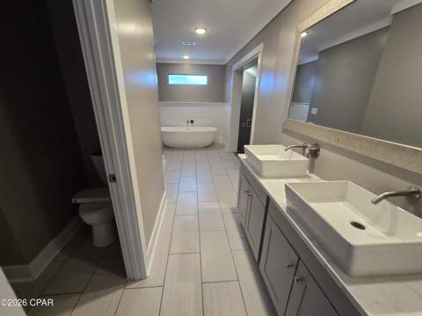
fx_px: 158
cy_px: 158
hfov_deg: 106.2
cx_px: 211
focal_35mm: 13
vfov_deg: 89.8
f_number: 2.2
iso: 160
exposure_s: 1/60
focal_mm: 2.2
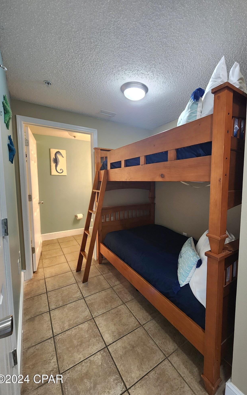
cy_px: 197
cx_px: 146
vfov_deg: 105.3
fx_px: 151
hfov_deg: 77.9
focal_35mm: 14
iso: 320
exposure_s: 1/30
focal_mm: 2.2
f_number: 2.2
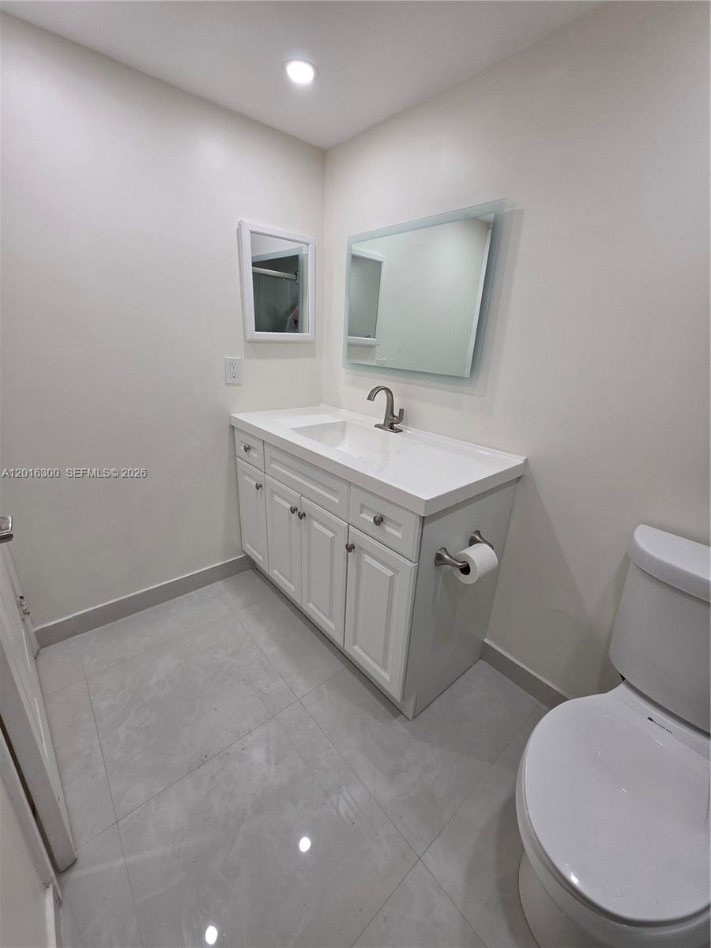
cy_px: 474
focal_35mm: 13
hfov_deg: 89.9
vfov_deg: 106.2
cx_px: 356
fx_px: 356
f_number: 1.9
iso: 80
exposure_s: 1/120
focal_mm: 2.2
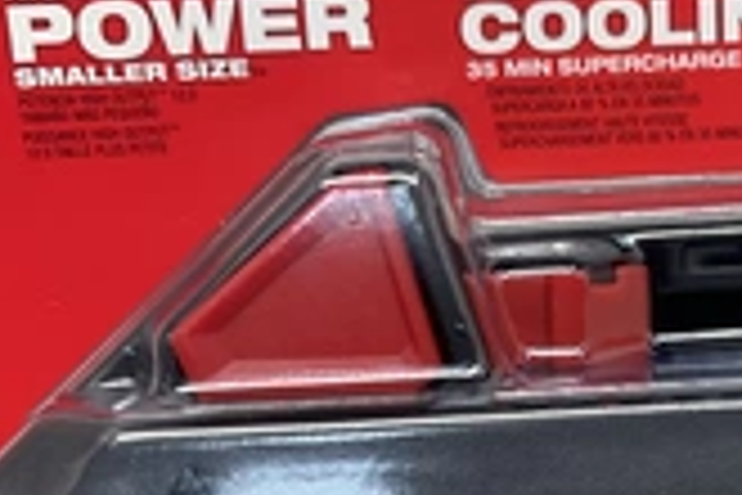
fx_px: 1504
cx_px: 612
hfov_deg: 27.1
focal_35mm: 73
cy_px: 616
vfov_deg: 17.7
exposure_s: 1/60
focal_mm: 3
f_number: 1.8
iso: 40
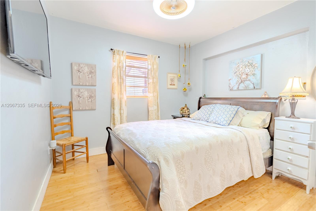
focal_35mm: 16
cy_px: 106
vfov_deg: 73.7
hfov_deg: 96.7
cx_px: 158
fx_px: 140
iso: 800
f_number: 8
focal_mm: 16
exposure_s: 1/400
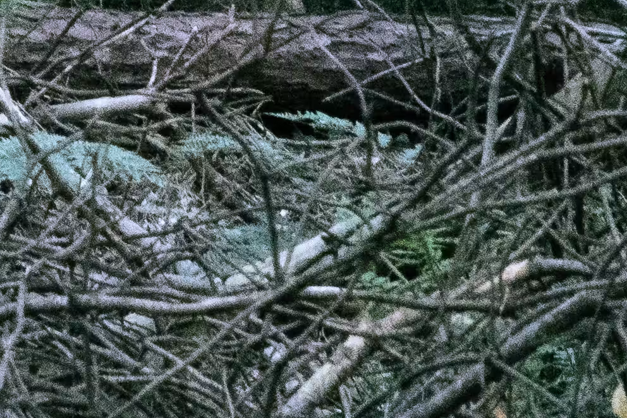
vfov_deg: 3.5
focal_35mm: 386
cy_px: -234
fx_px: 6724
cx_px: -688
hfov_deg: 5.2
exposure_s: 1/80
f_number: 5.6
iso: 5000
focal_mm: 25.7
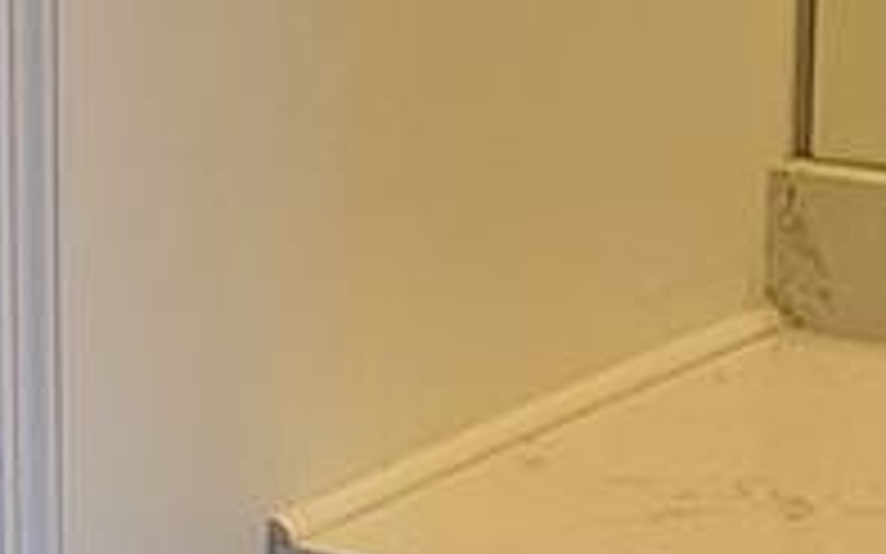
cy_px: 171
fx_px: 4055
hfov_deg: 12.4
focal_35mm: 168
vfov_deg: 7.8
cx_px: 247
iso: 250
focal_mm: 5.4
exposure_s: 1/120
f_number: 1.8
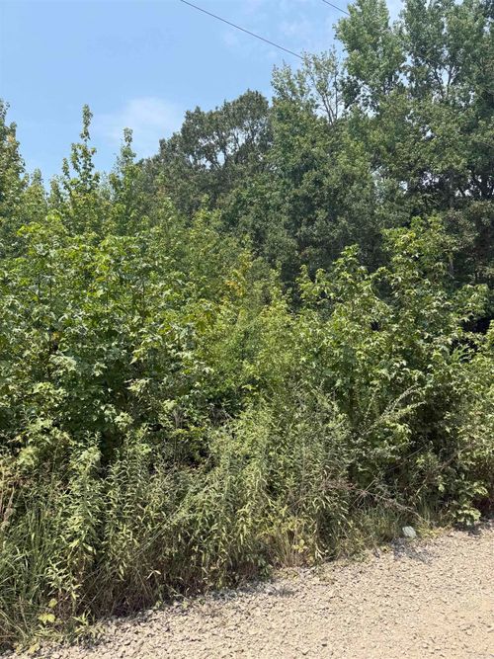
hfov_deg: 56.8
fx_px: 457
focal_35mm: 24
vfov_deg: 71.6
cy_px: 330
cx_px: 247
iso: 80
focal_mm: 6.76
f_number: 1.78
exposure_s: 1/2801
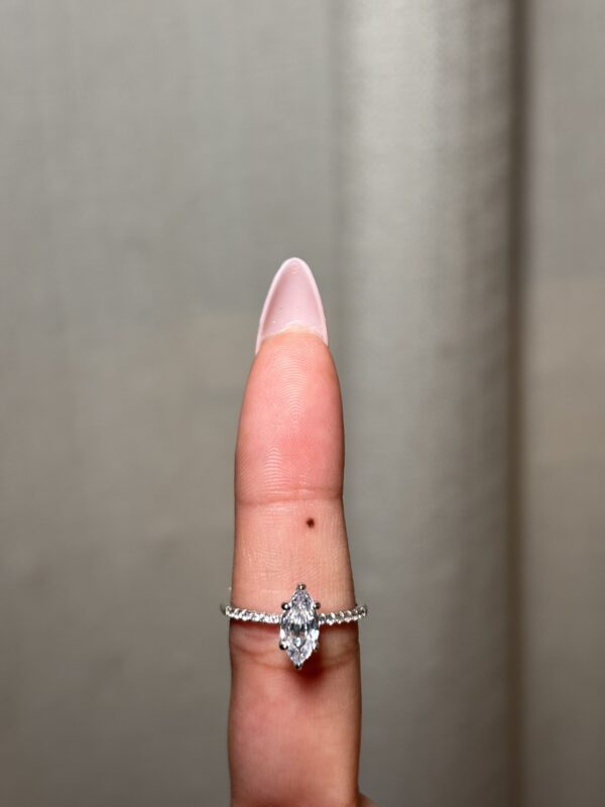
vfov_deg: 36.8
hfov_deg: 28.0
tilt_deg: -19.4
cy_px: 404
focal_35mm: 52
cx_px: 302
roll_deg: +3.3
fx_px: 1212
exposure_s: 1/60
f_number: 1.6
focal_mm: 5.96
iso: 25
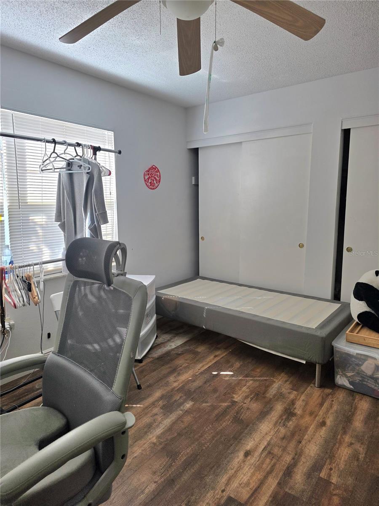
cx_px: 190
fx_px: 336
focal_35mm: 23
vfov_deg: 73.9
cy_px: 253
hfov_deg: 58.9
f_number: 1.7
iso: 100
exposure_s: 1/182
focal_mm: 6.3
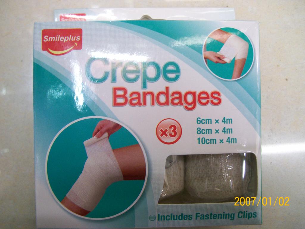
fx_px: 308
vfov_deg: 40.7
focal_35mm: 35
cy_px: 114
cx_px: 152
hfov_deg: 52.6
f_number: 2.8
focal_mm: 5.8
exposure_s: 1/10.6
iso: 160
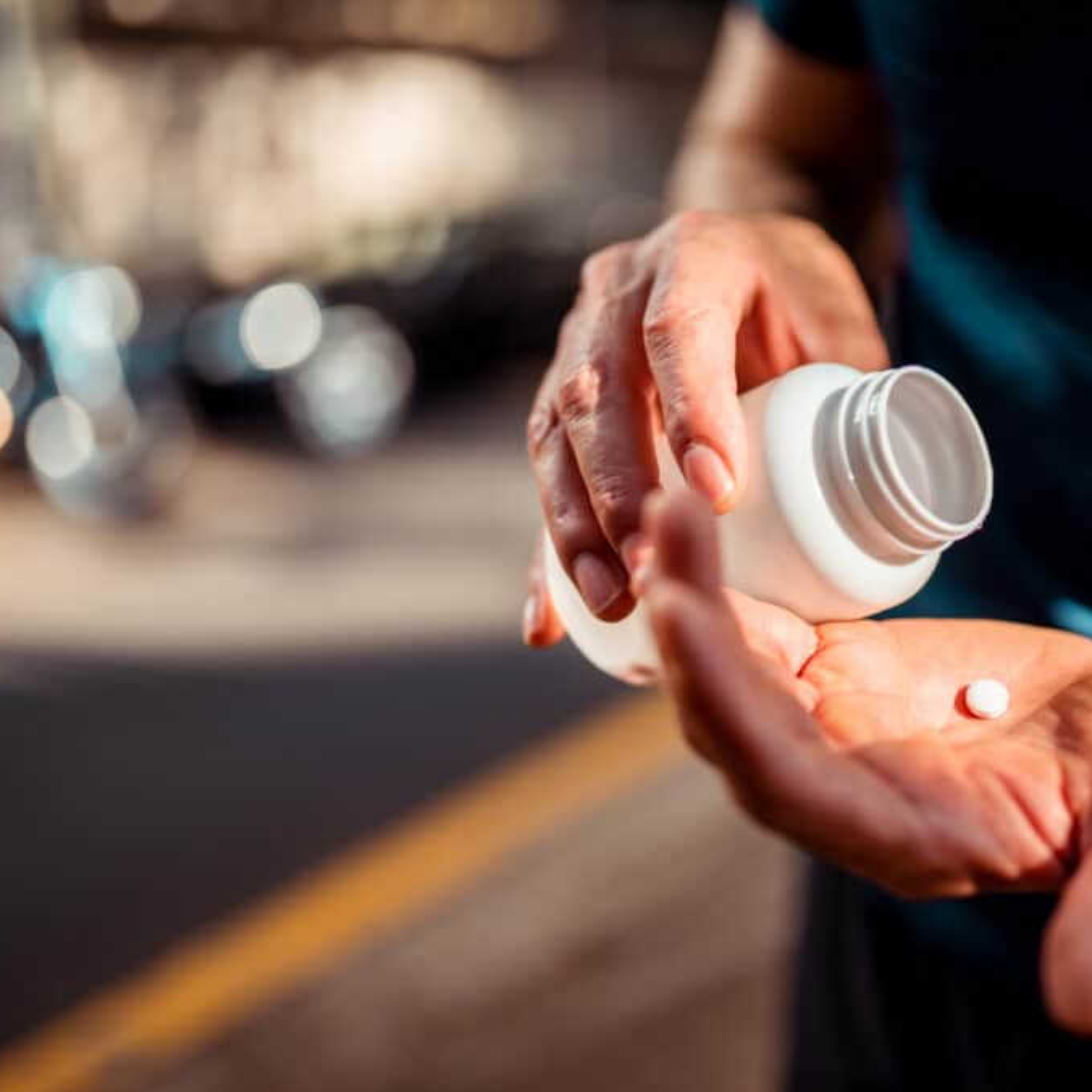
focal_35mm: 45
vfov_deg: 37.6
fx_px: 1606
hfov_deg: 37.0
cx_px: 761
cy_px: 548
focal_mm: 35
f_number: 1.4
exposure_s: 1/125
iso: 100
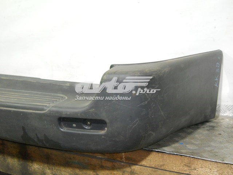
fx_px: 276
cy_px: 88
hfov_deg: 45.8
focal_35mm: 41
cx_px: 116
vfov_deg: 35.1
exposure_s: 1/30
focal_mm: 6.72
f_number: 3.1
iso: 320
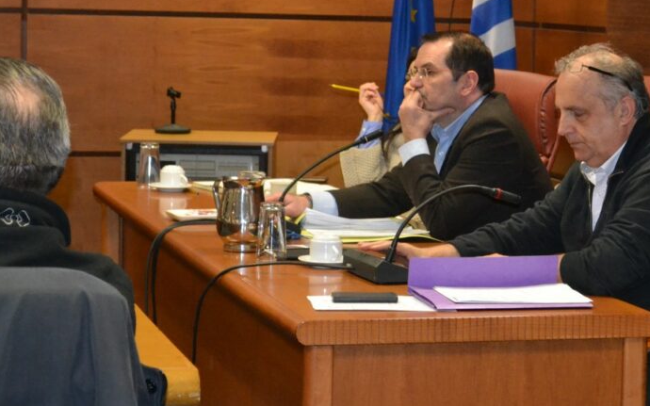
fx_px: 2210
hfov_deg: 16.7
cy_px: 119
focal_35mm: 125
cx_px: 418
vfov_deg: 10.5
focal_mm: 55
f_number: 5.6
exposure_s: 1/60
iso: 3200
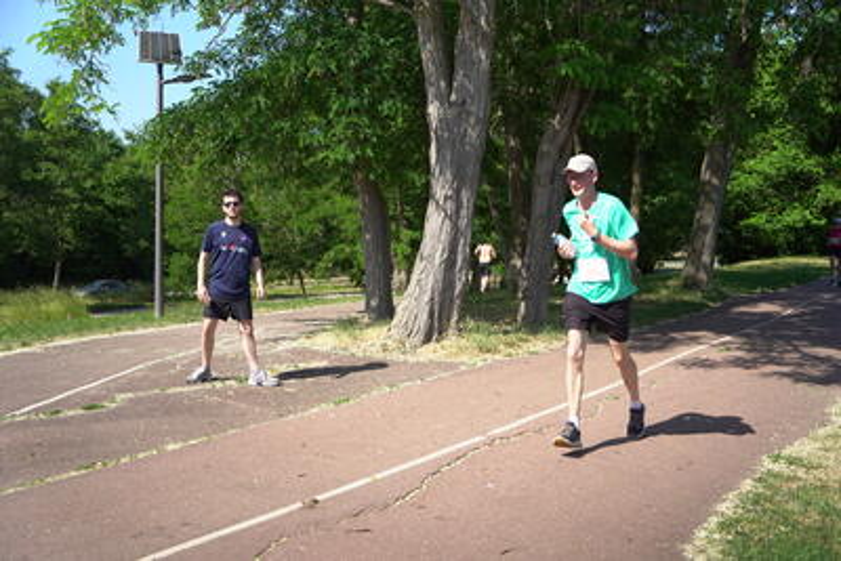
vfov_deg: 33.9
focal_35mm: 39
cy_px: 280
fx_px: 921
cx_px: 420
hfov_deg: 49.1
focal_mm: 39.4
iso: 640
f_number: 2.8
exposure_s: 1/8000
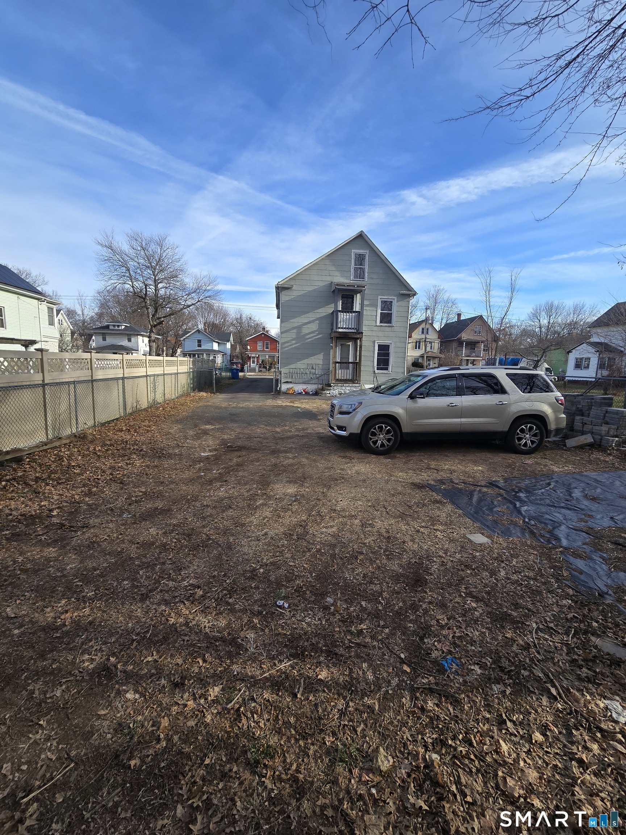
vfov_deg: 106.2
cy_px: 418
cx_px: 313
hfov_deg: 89.9
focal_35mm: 13
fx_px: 313
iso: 50
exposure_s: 1/1061
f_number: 2.2
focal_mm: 2.2
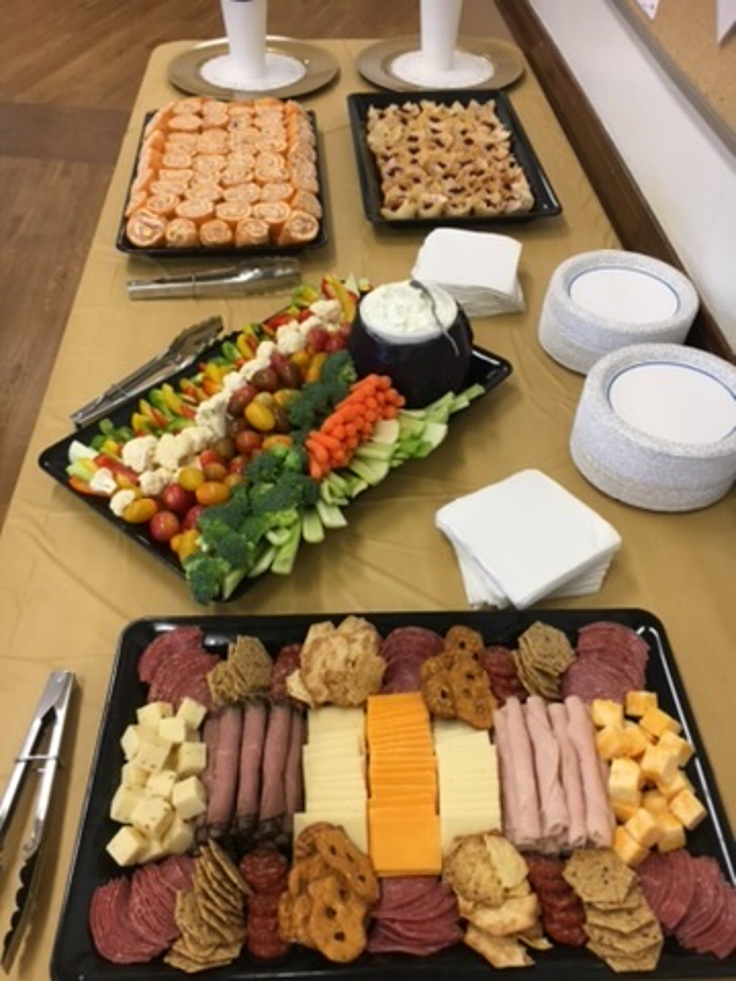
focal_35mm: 29
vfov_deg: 61.7
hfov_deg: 48.2
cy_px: 490
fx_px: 822
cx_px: 368
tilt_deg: -46.7
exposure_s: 1/30
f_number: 2.2
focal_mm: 4.15
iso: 40
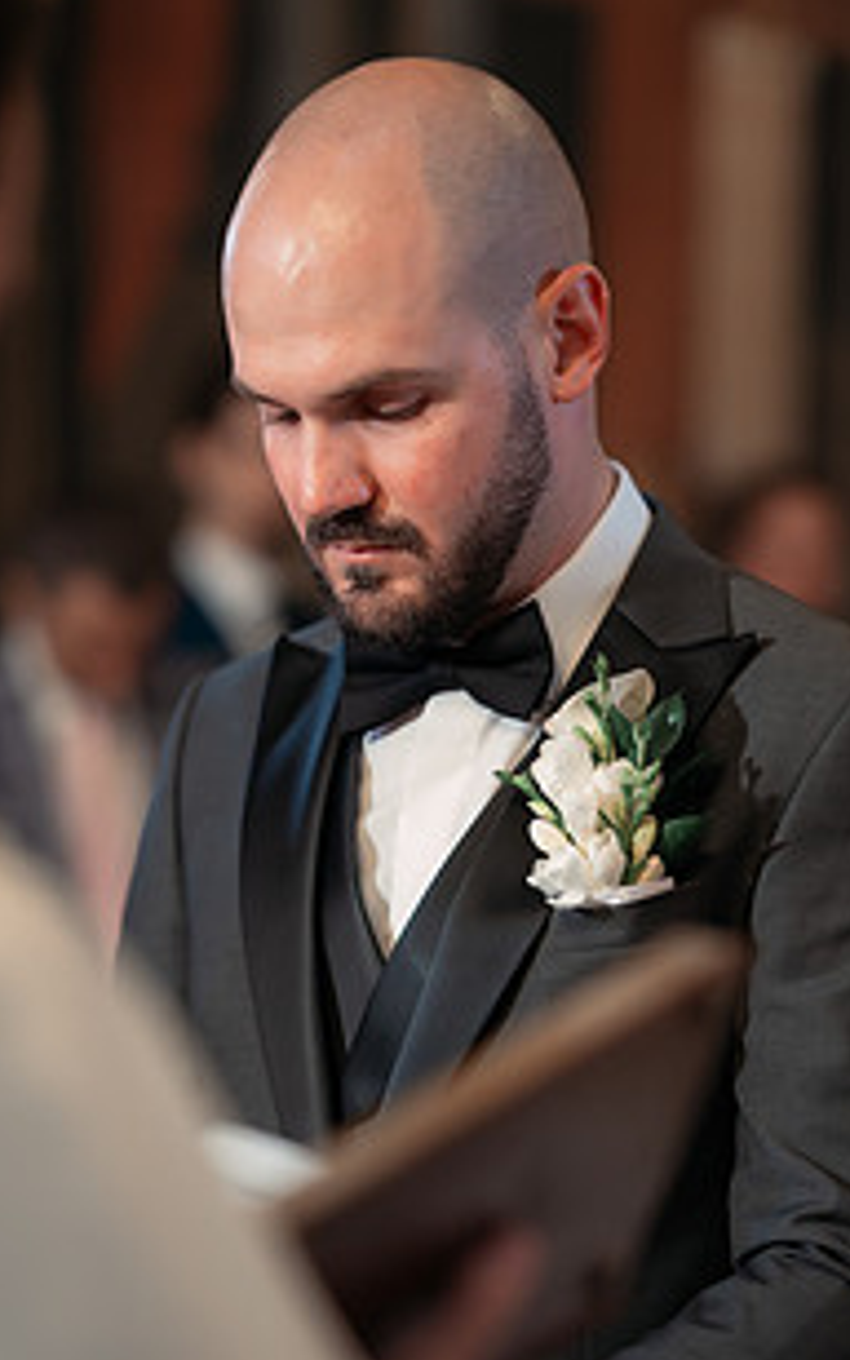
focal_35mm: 127
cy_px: 904
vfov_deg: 16.4
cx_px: 476
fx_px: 4705
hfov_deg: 10.3
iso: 1600
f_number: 1.8
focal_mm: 85
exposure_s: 1/200
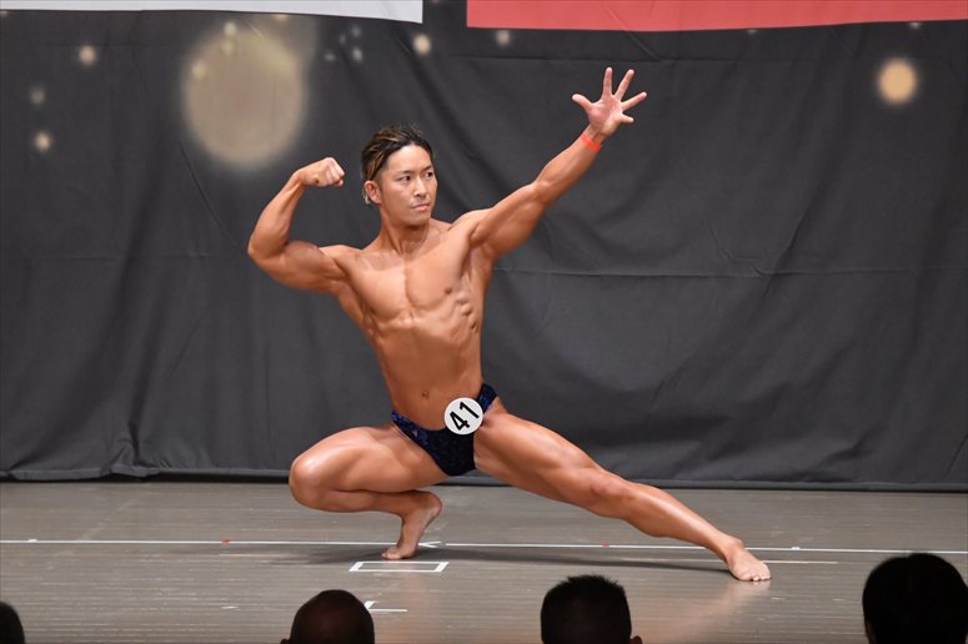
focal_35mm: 270
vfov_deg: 5.1
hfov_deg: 7.6
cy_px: 322
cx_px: 484
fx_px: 7257
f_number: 5.6
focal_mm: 180
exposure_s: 1/400
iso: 6400
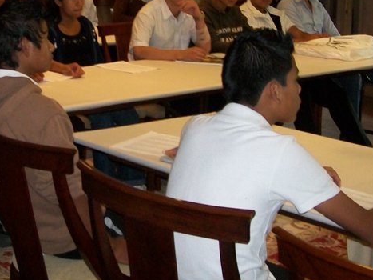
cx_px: 46
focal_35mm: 79
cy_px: 40
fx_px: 851
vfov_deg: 18.4
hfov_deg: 24.1
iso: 160
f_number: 2.7
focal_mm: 6
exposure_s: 1/30
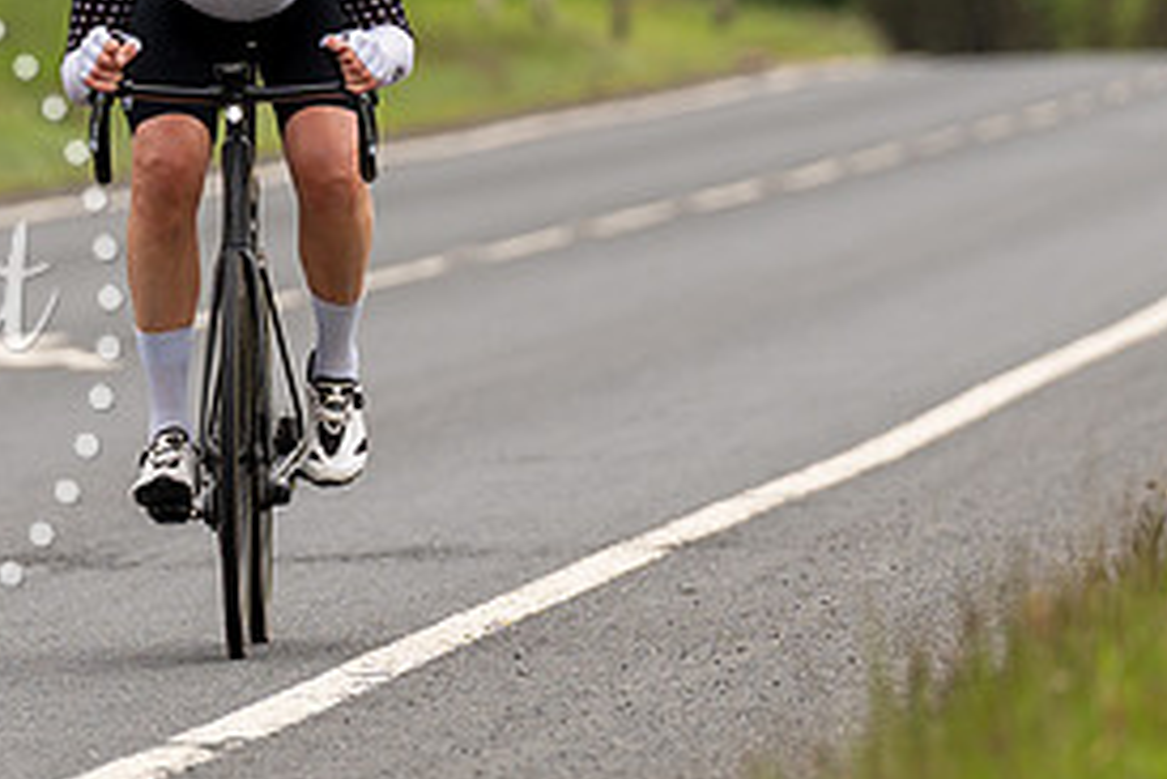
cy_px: -48
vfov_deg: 2.0
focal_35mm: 701
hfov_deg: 2.9
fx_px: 22735
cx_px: 195
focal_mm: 200
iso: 160
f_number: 3.5
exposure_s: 1/1000
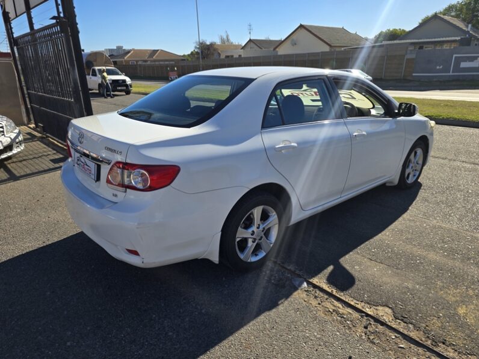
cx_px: 240
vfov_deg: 58.9
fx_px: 318
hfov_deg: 73.9
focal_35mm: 23
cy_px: 180
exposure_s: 1/640
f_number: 1.7
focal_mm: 6.3
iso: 12
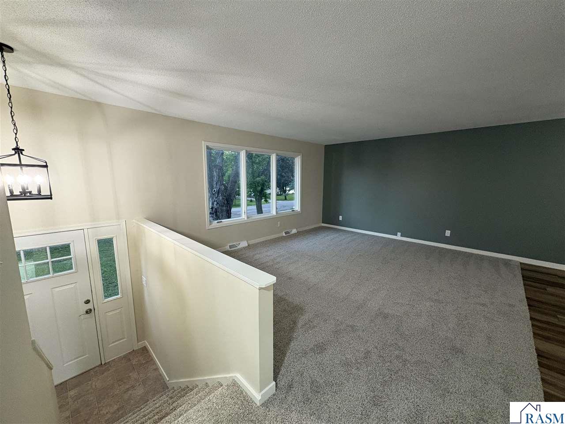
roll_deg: -0.2
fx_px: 229
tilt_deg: -8.4
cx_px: 282
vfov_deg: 85.7
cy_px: 212
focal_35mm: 14
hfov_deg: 102.1
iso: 400
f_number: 2.2
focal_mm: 2.22
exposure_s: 1/60
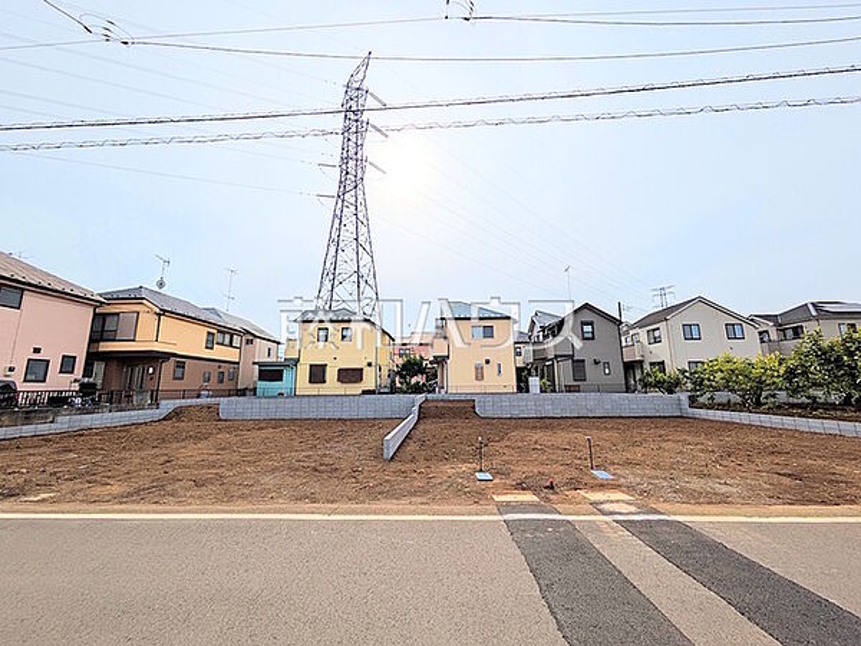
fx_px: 348
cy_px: 323
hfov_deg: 102.1
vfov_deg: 85.7
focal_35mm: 14
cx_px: 430
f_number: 2.2
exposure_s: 1/6897
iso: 51
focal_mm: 1.83
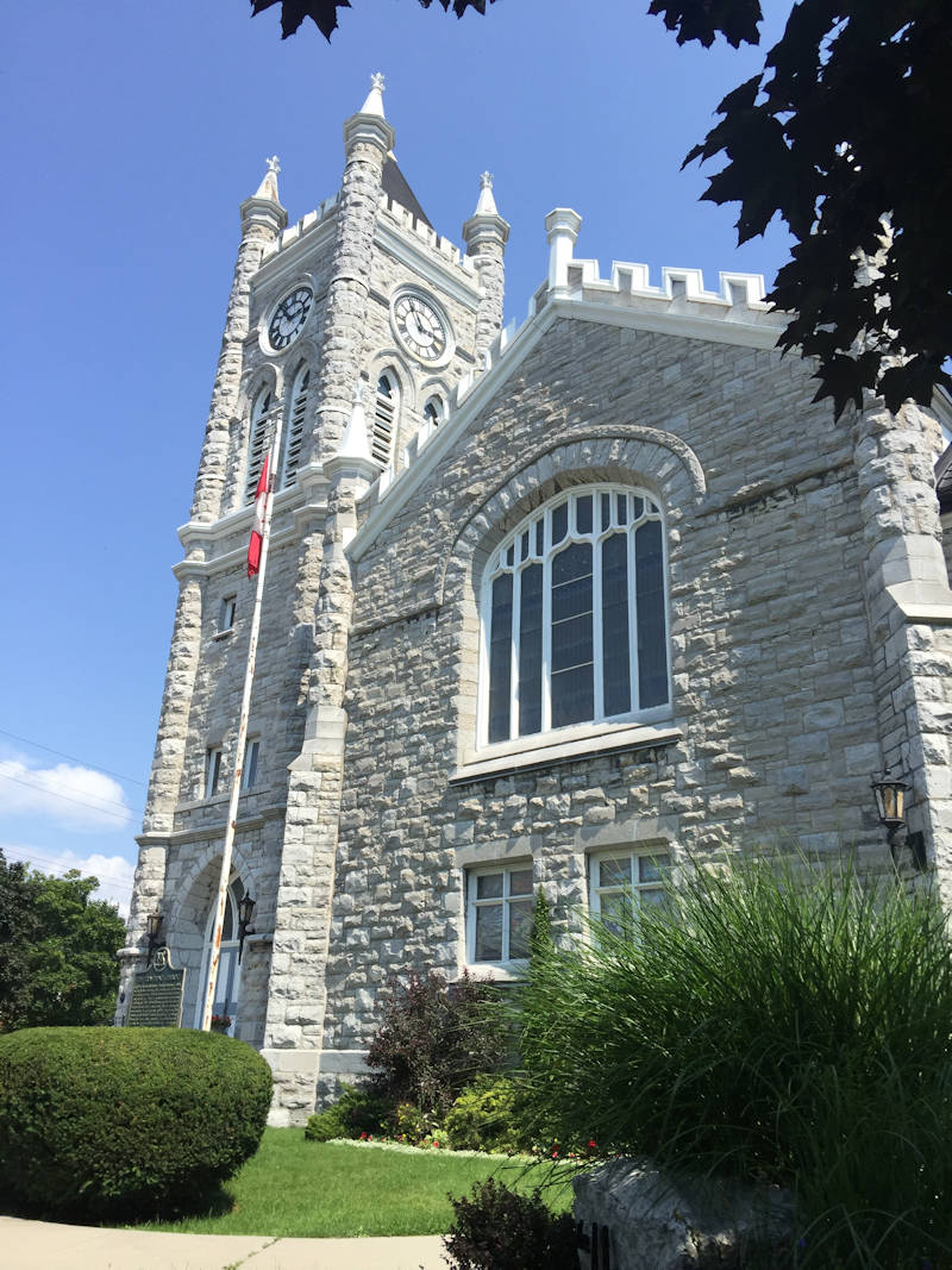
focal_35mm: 29
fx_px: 1064
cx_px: 476
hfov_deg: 48.2
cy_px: 635
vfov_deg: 61.7
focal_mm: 4.15
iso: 32
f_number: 2.2
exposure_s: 1/1721
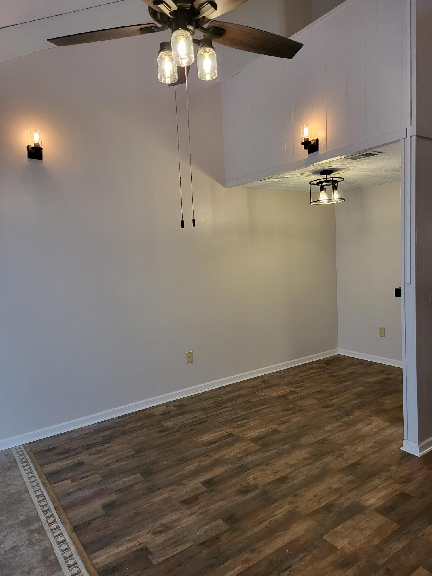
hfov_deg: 56.8
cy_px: 288
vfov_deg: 71.6
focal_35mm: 24
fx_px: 399
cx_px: 216
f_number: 1.8
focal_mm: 5
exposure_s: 1/120
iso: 250
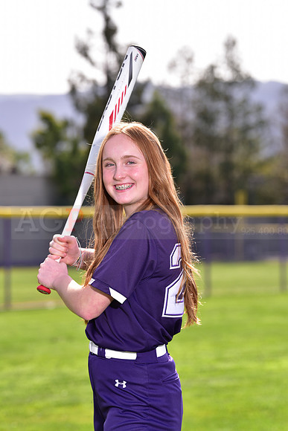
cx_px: 144
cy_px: 216
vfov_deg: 12.8
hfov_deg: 8.6
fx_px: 1919
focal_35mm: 160
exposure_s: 1/250
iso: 80
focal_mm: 160
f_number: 5.6
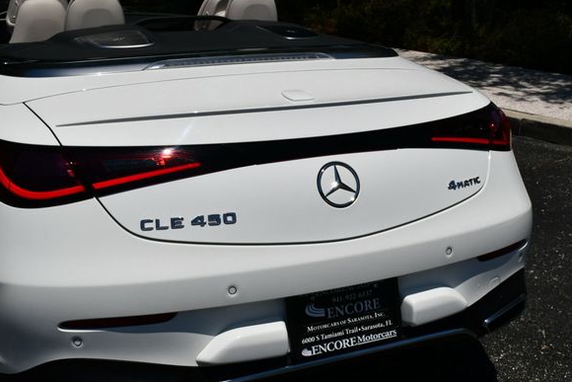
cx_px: 289
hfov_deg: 37.5
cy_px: 197
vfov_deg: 25.5
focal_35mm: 53
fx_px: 842
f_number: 11
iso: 100
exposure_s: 1/500
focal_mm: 24
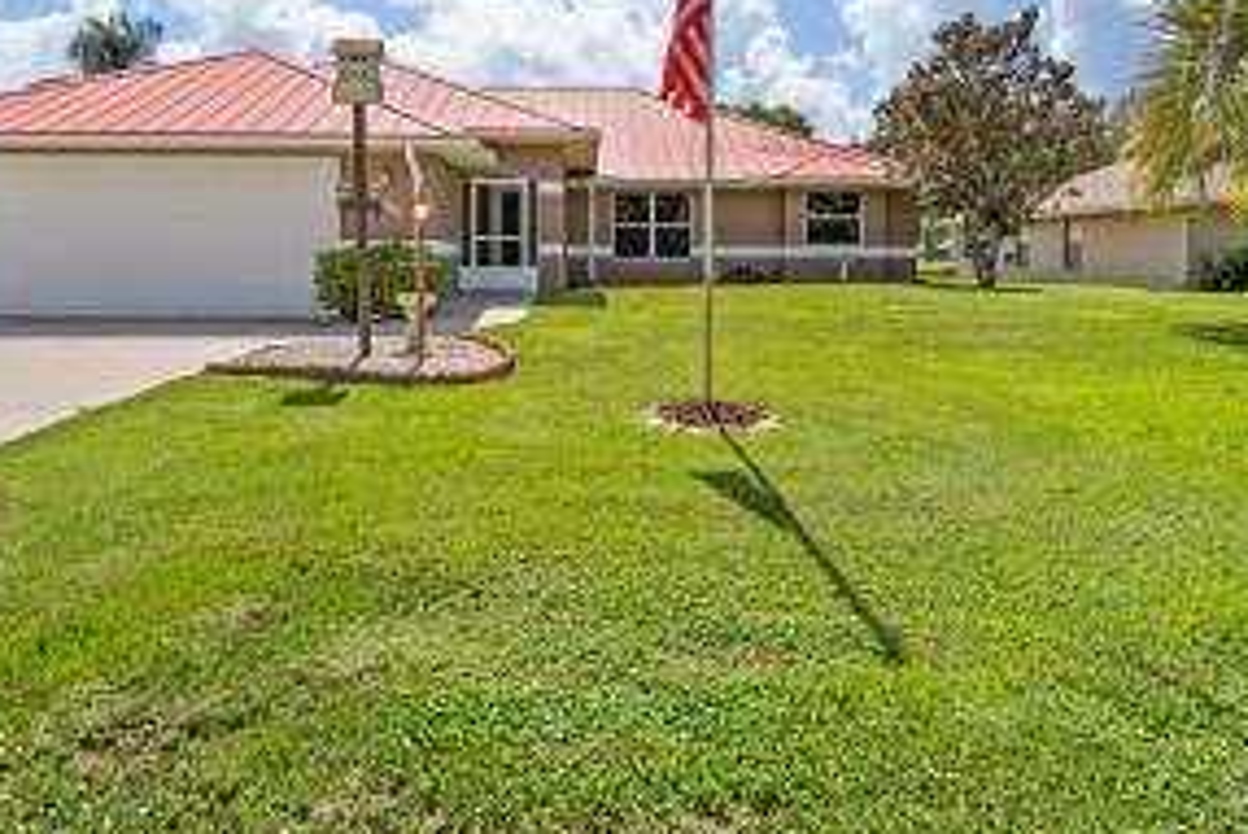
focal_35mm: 22
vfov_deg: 54.8
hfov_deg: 78.5
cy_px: 218
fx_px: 763
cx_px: 593
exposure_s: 1/125
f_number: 9
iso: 250
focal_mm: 14
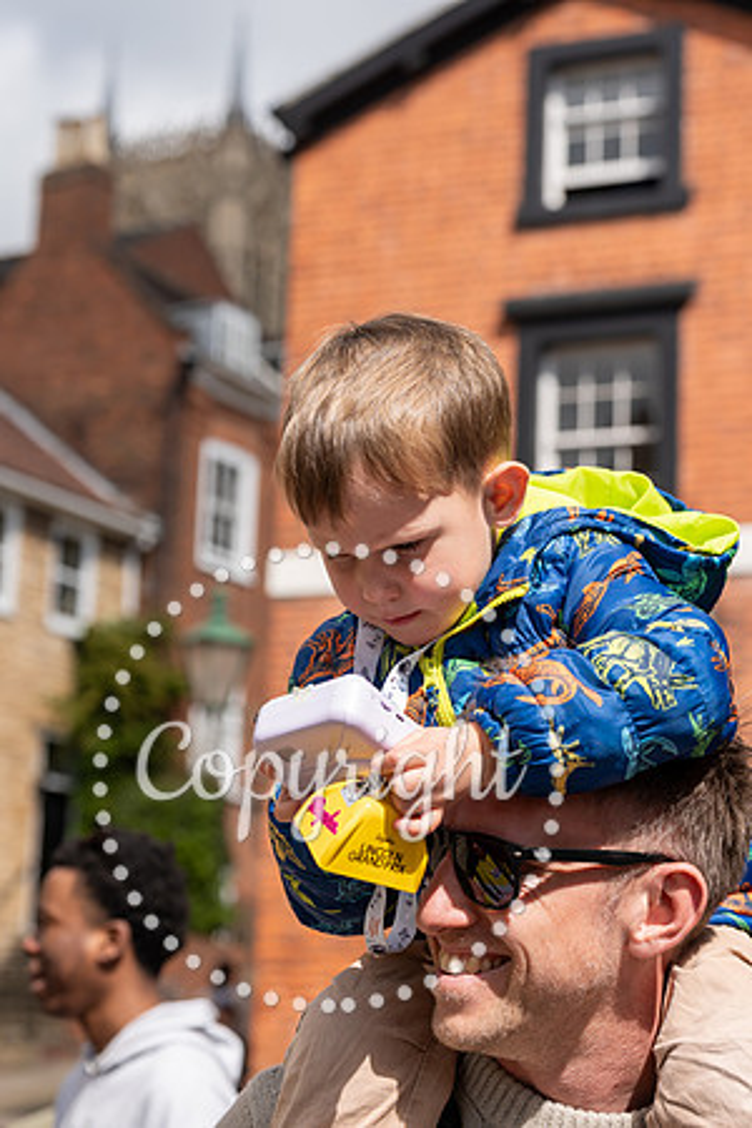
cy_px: 564
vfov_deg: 28.8
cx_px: 376
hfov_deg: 19.5
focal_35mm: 70
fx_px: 2193
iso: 200
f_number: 5
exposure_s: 1/1000
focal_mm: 70
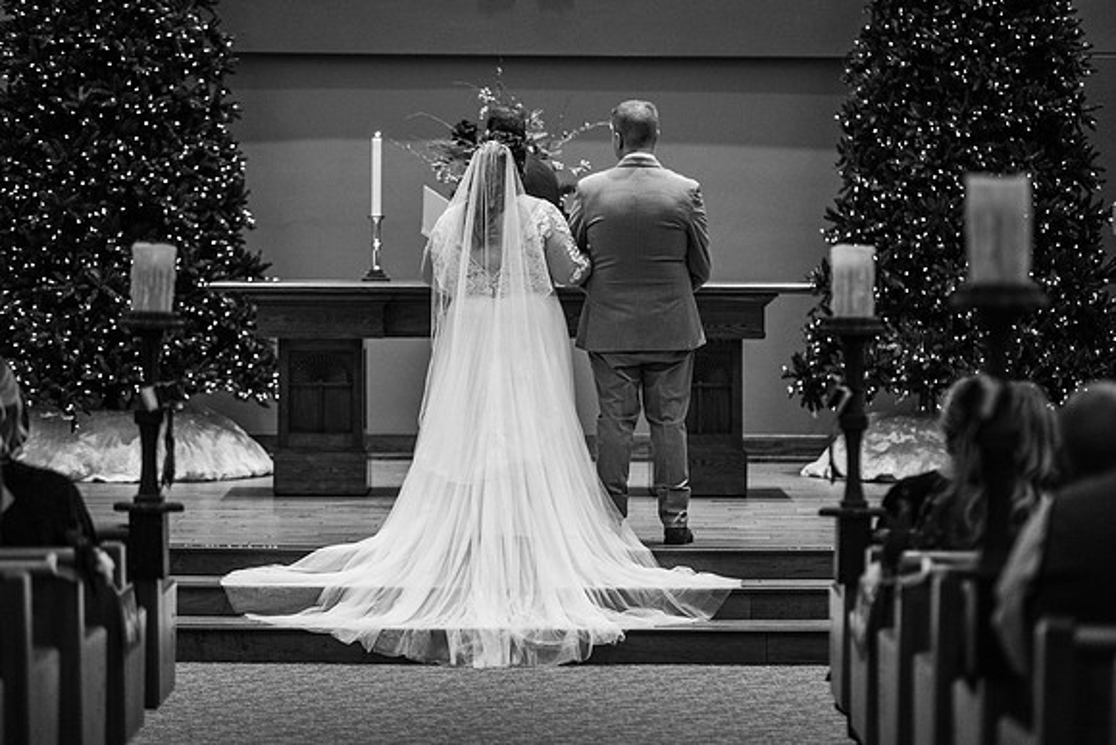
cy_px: 372
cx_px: 558
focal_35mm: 135
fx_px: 4186
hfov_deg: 15.2
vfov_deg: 10.2
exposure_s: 1/250
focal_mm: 135
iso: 2000
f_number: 2.8
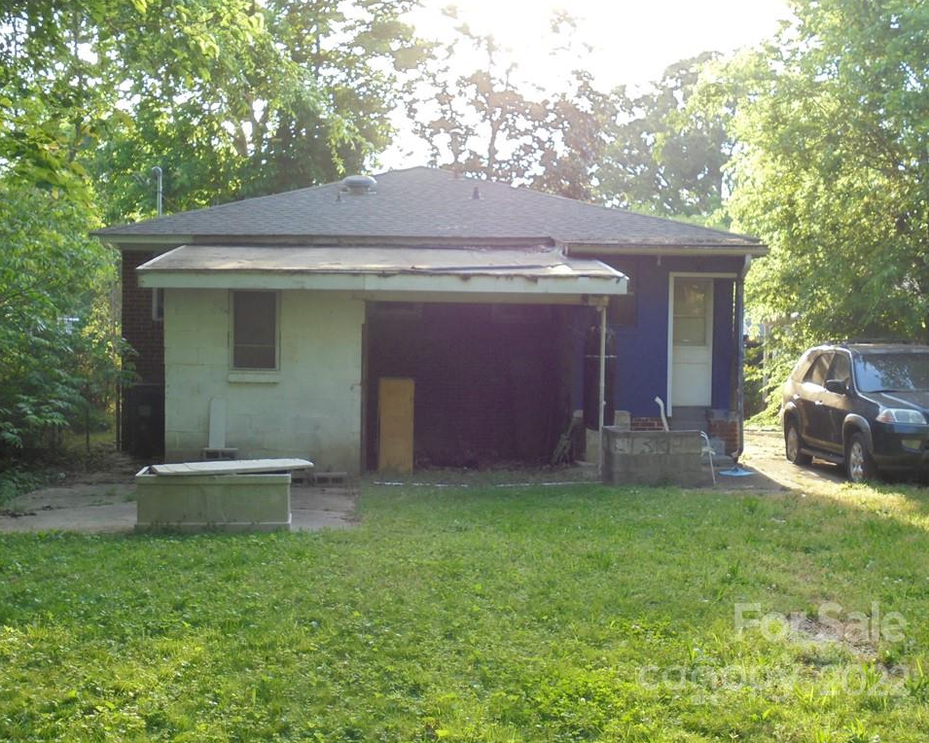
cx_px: 432
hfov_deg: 41.1
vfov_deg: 33.4
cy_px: 371
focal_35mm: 45
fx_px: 1237
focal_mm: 7.8
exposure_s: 1/40
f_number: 4.5
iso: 100
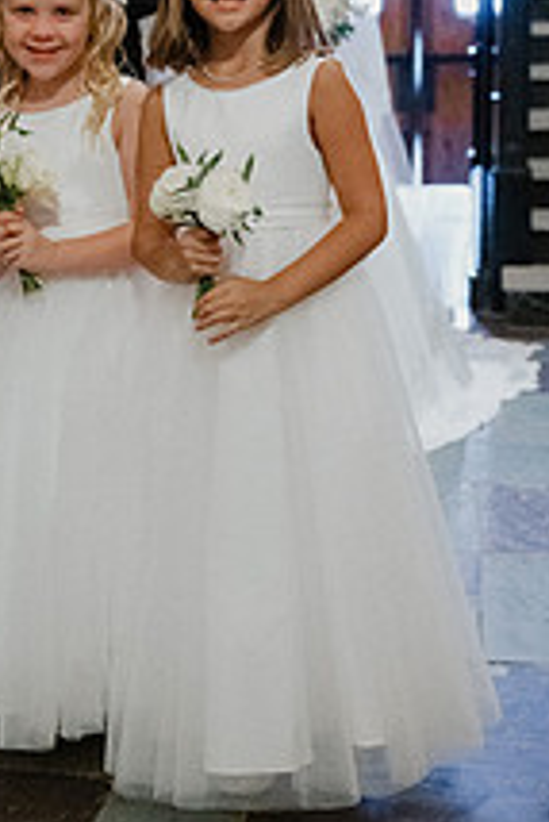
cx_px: 88
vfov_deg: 24.6
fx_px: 1873
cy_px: 261
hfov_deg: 16.5
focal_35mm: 82
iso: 10000
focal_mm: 39
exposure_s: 1/160
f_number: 2.8
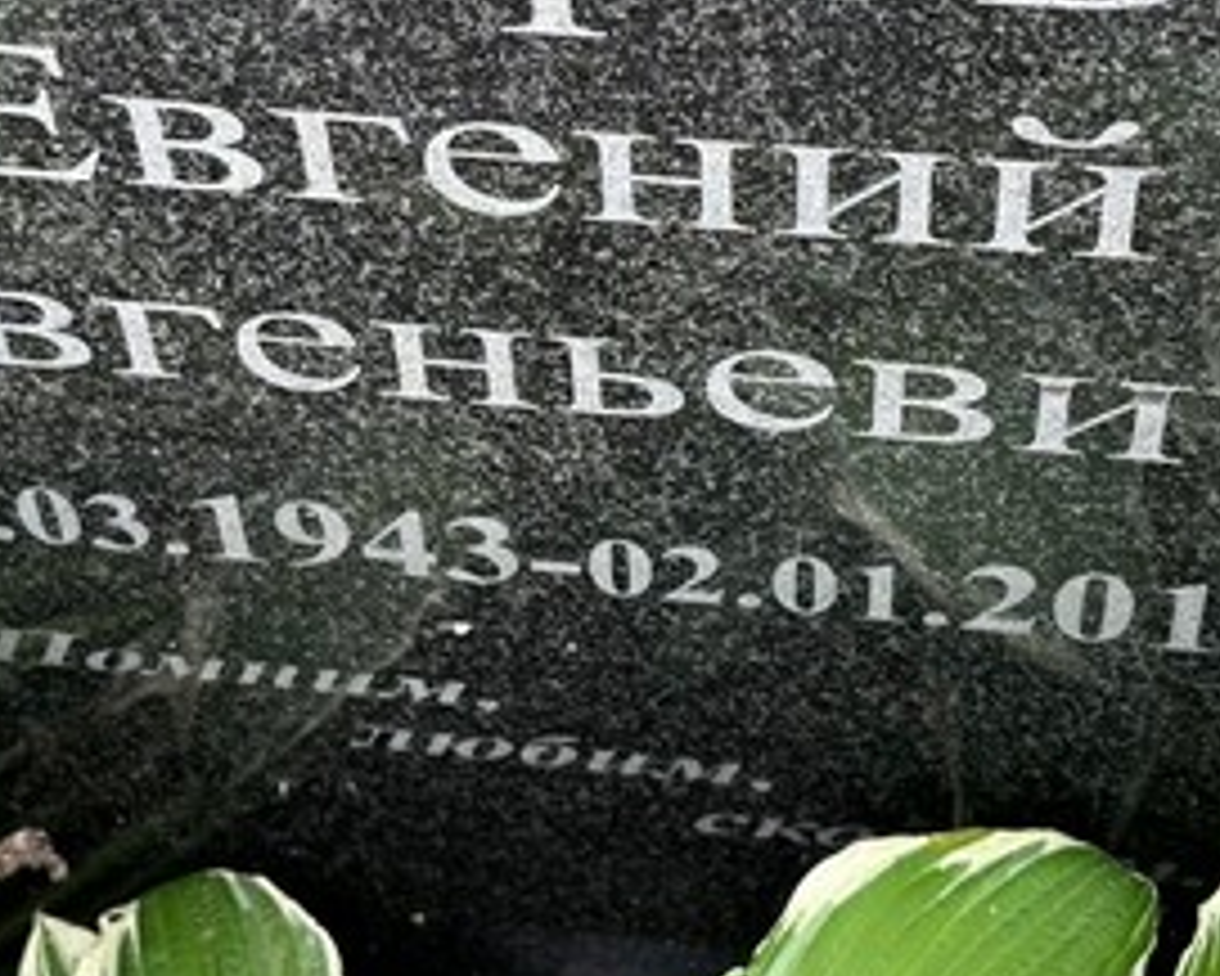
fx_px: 2709
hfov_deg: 25.4
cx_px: 617
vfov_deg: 20.3
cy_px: 297
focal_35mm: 75
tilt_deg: -48.1
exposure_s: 1/258
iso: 40
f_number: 1.6
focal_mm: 5.96
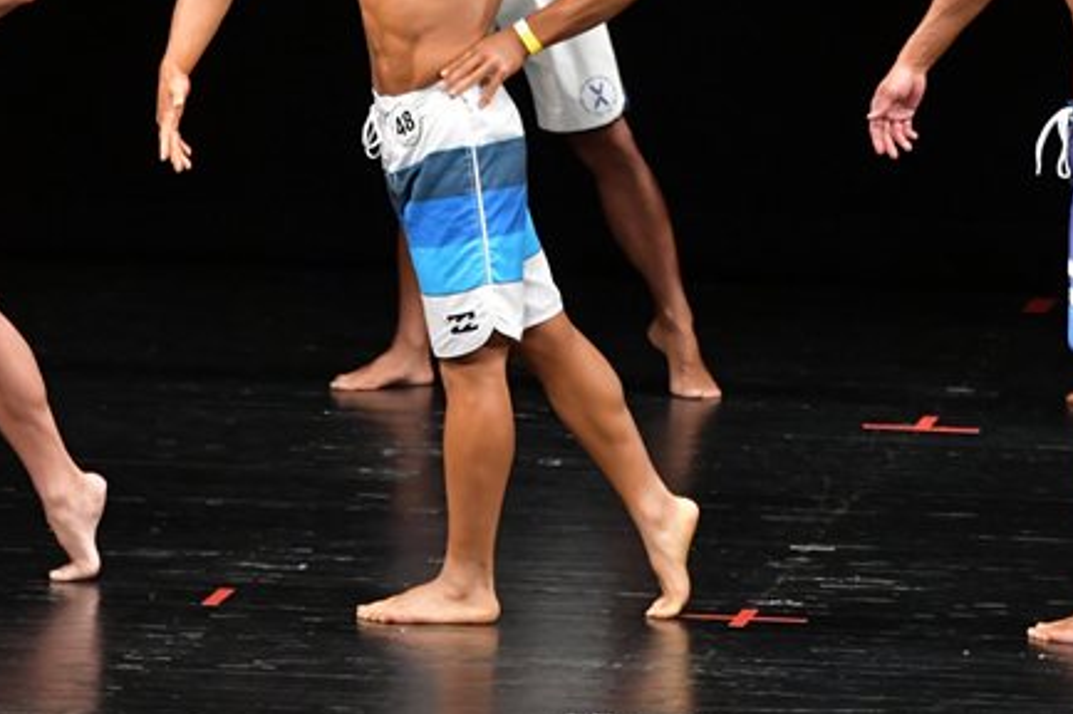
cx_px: 432
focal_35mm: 483
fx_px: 14385
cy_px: 178
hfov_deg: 4.3
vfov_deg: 2.8
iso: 3200
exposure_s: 1/400
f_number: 5.6
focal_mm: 180
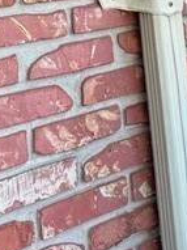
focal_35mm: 75
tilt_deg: +7.8
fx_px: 541
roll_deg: +5.0
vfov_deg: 22.7
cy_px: -89
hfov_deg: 19.1
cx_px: 5
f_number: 2.2
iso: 40
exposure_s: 1/130
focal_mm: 2.22
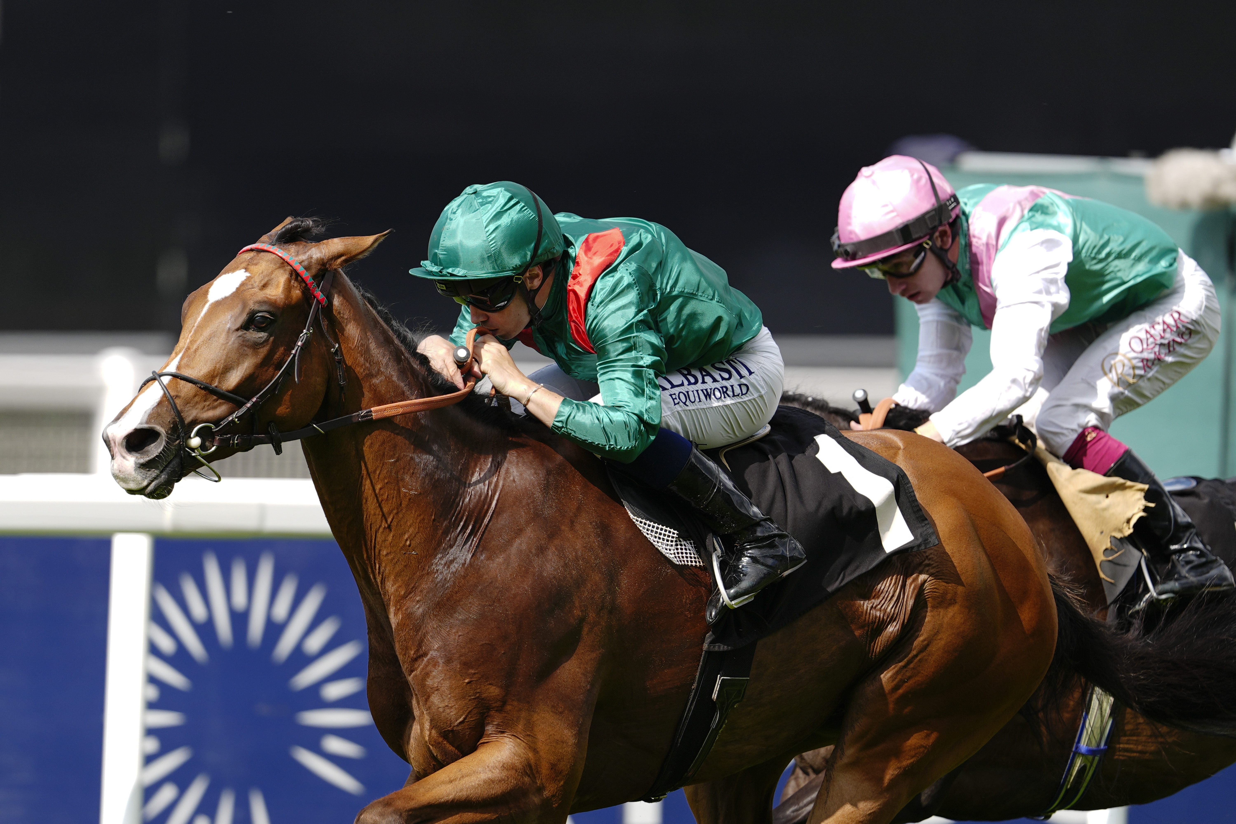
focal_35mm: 300
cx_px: 618
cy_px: 412
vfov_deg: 4.6
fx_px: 10299
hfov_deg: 6.9
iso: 200
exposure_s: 1/2000
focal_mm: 300
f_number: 2.8
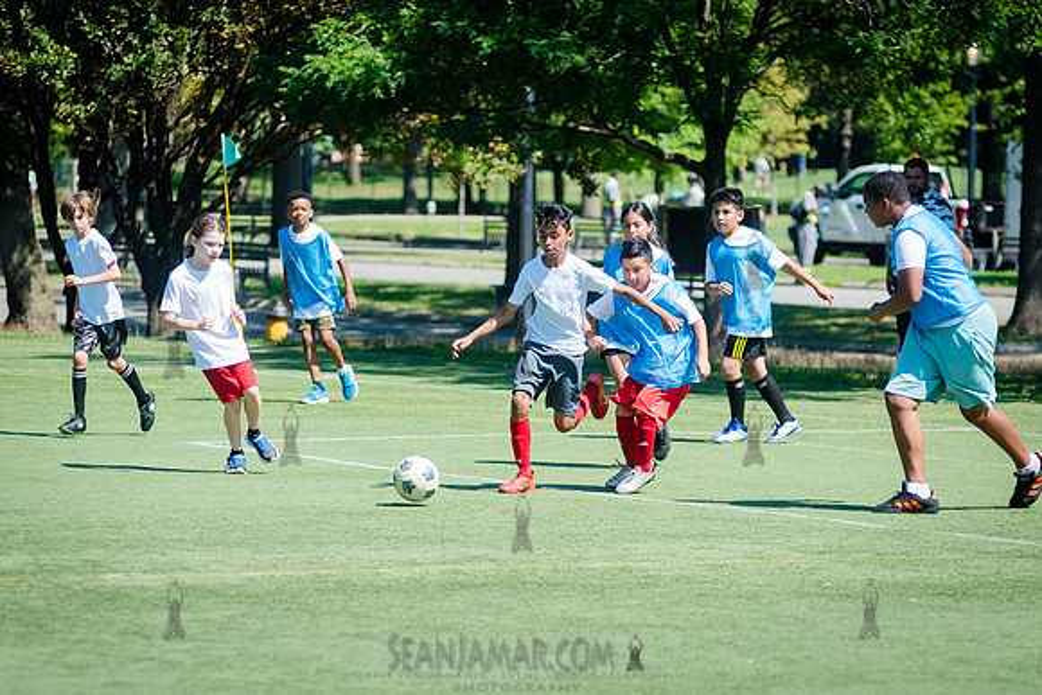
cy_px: 408
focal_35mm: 188
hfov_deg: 11.0
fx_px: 5432
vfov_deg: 7.3
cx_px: 539
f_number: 4
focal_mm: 155
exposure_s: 1/1000
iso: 200
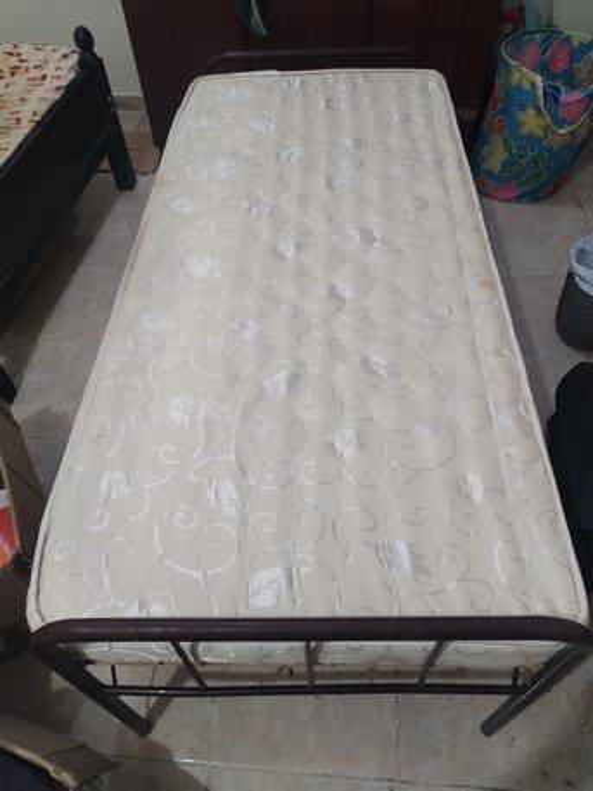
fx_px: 662
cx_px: 296
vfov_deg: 61.6
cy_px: 396
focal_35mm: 29
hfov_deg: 48.2
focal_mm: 4.75
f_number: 1.8
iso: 779
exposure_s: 1/24
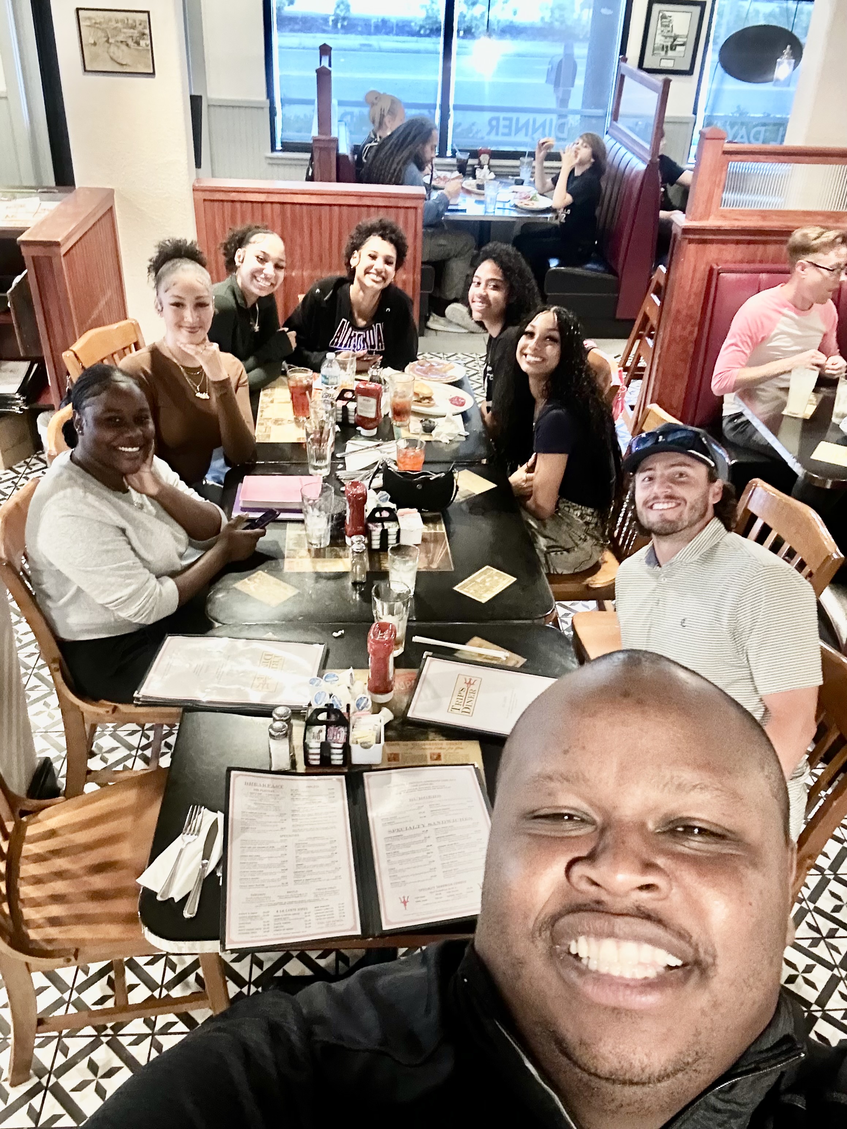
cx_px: 424
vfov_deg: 60.0
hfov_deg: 46.8
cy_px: 564
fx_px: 979
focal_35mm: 30
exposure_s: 1/17
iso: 640
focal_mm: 2.69
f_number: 1.9
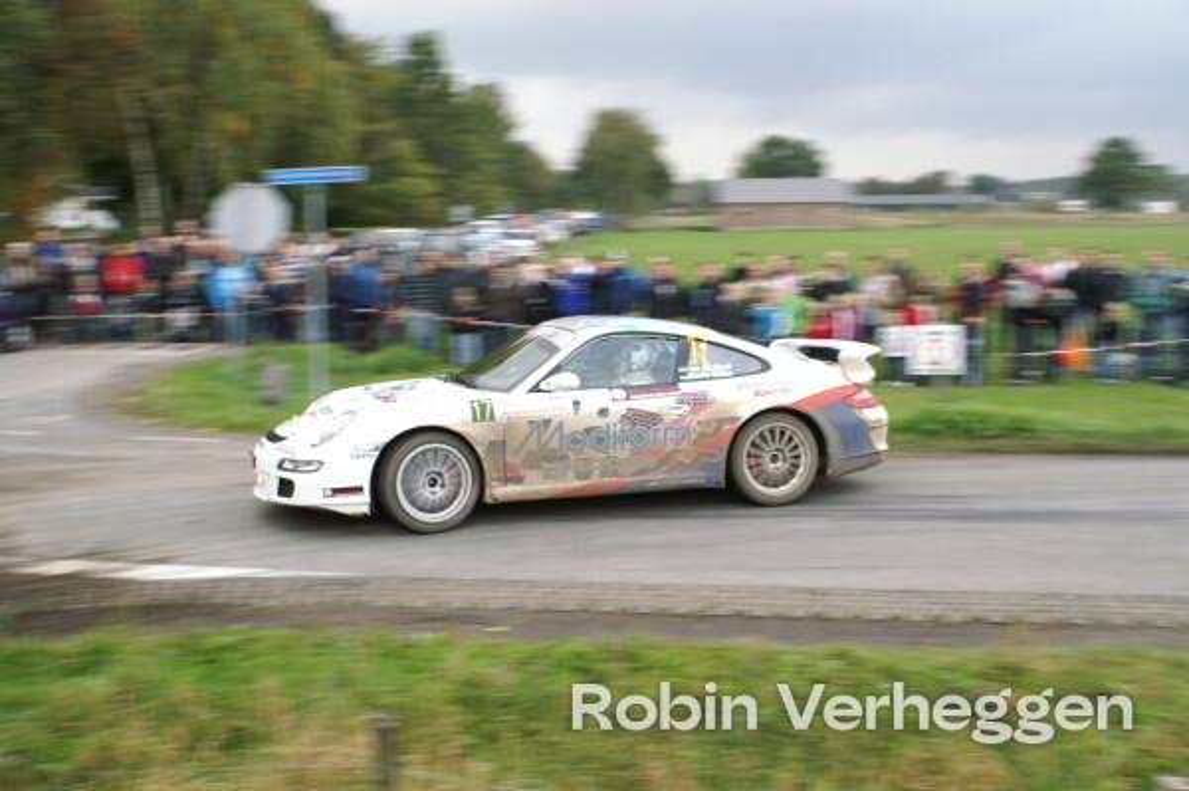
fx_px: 1386
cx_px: 594
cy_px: 396
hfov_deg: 46.4
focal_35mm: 42
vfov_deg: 31.8
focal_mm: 28
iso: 400
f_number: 5.6
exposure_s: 1/60
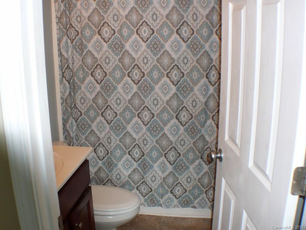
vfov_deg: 29.7
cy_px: 115
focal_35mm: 49
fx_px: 433
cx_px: 153
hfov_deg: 38.9
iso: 125
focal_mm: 7.3
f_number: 3.4
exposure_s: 1/30
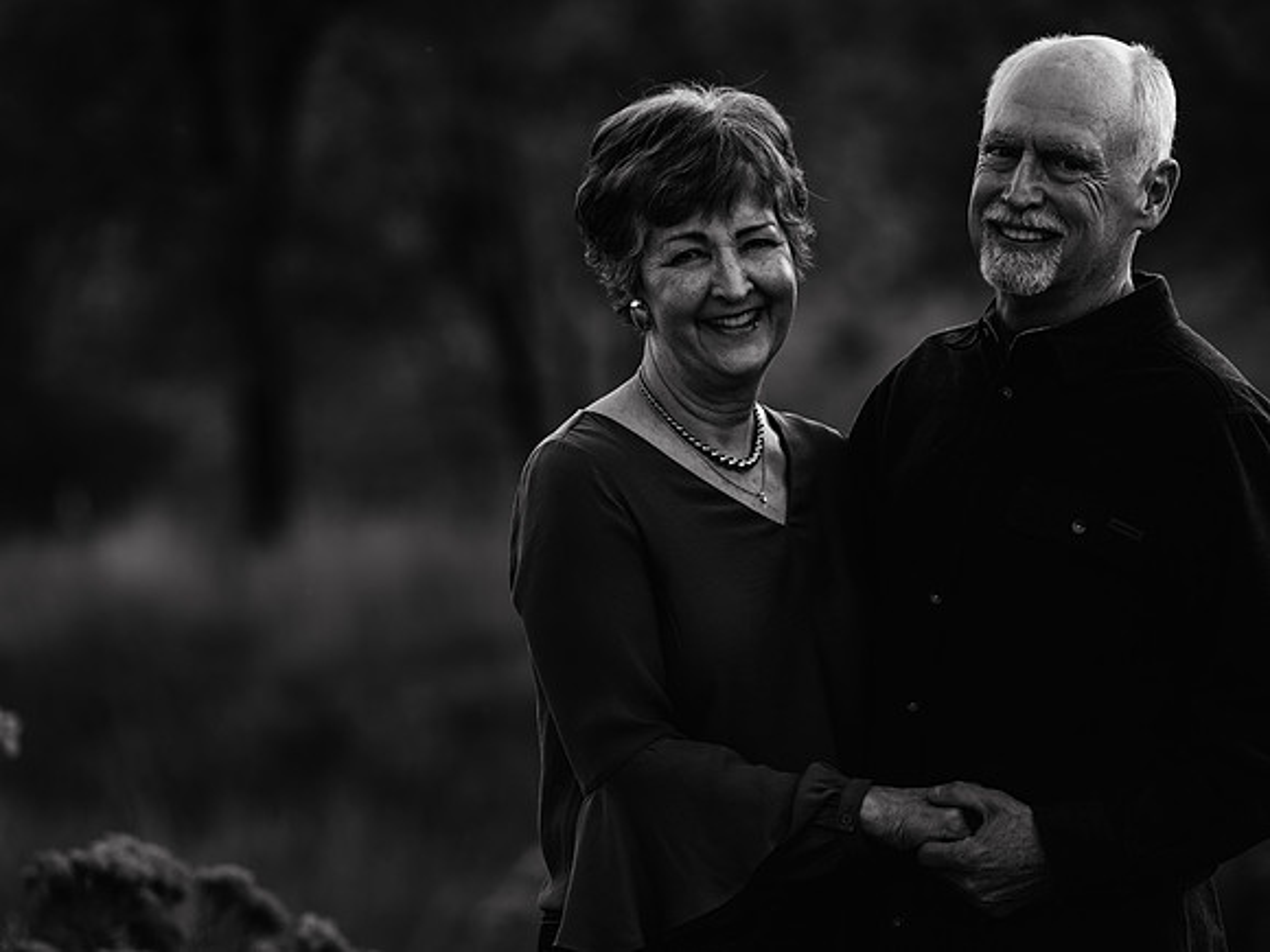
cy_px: 476
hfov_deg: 9.1
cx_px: 635
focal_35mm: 216
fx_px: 7941
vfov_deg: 6.9
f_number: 4
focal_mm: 200
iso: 160
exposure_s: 1/160
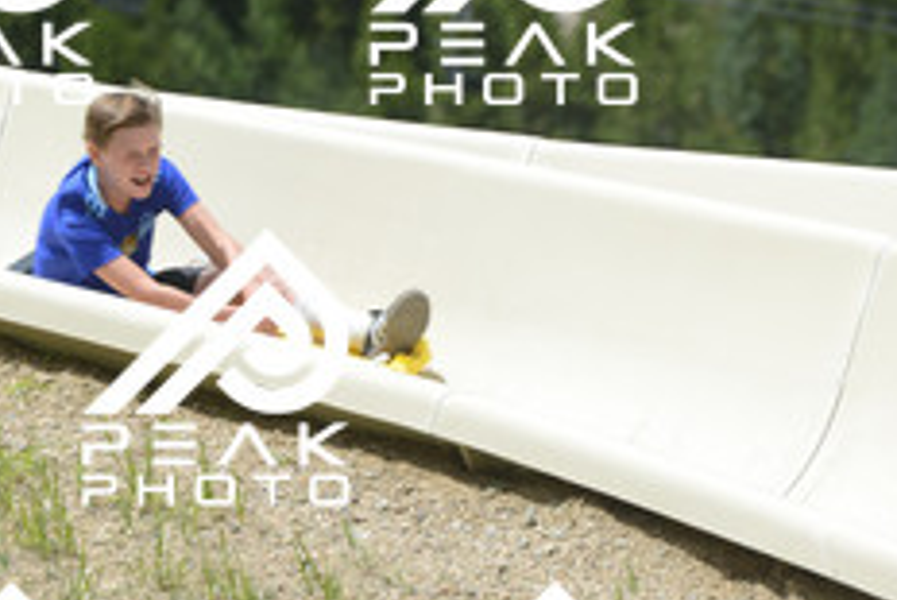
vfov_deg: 4.1
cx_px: 232
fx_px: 8377
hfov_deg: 6.1
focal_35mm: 336
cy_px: 343
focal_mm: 195
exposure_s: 1/640
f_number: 6.3
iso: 180
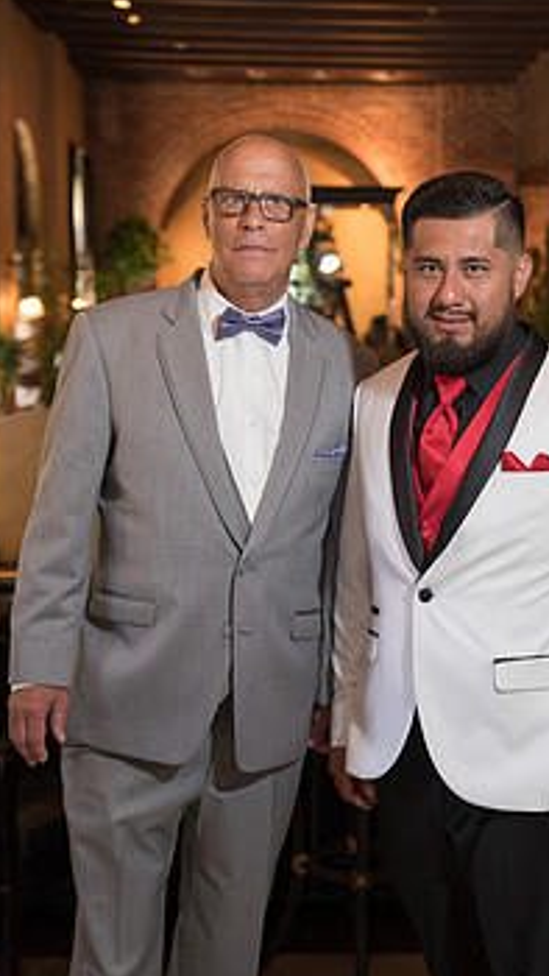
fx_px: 1811
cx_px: 351
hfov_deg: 17.2
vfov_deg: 30.1
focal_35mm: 70
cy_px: 452
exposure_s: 1/160
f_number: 3.5
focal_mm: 52
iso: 1250
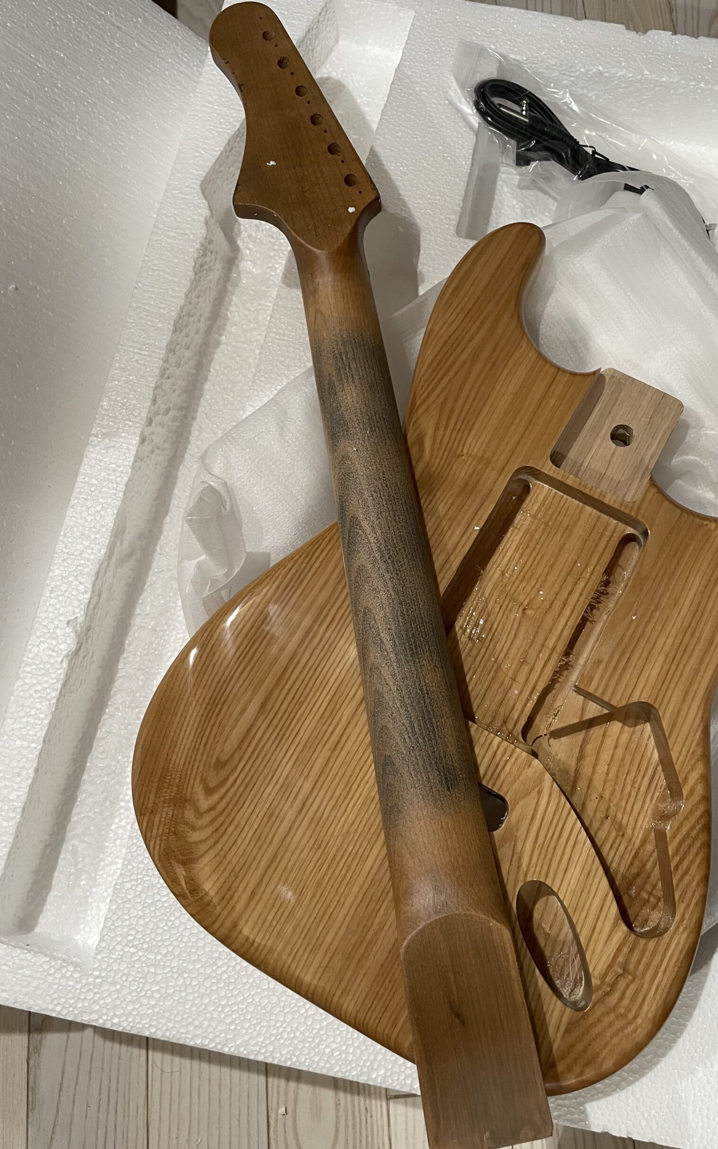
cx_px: 423
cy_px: 587
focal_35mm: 29
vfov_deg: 64.6
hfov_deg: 43.0
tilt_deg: -74.2
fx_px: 908
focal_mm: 4.2
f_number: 1.6
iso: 200
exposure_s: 1/60
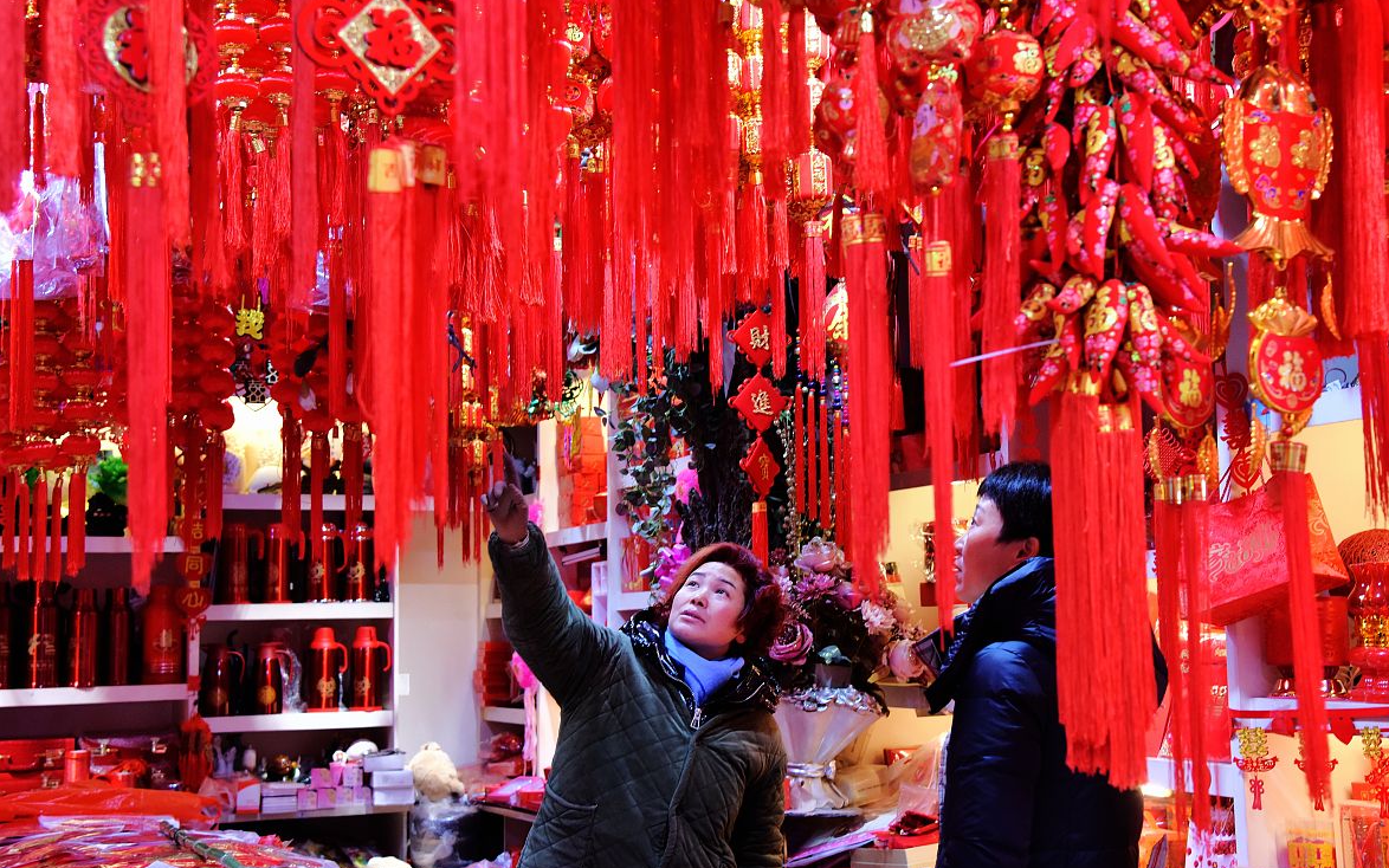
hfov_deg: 40.3
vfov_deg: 25.8
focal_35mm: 50
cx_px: 690
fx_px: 1893
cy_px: 429
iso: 2500
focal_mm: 48
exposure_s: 1/50
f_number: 5.6
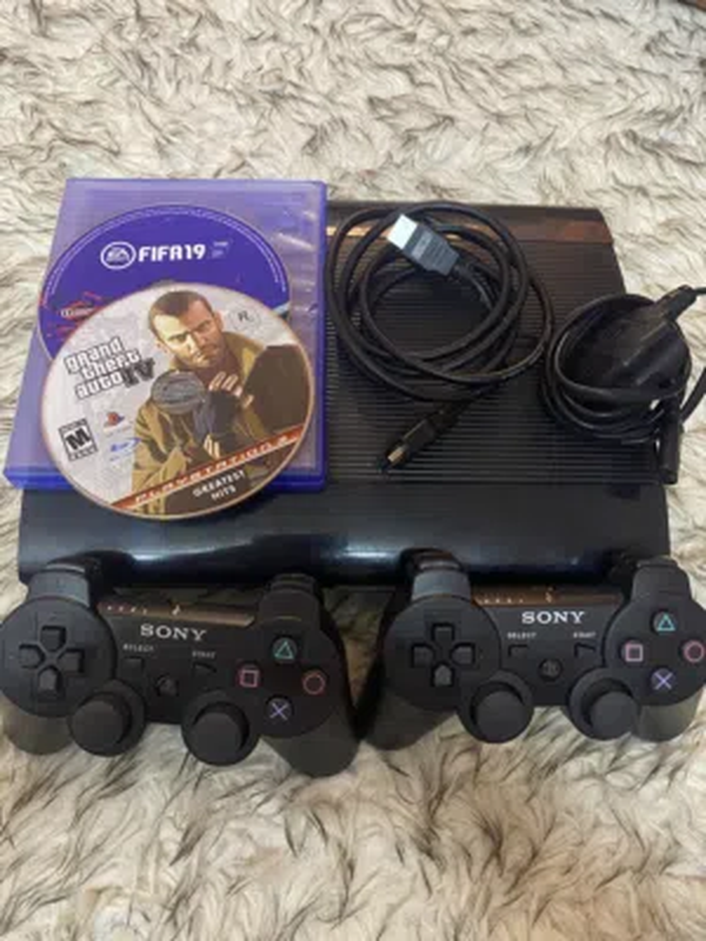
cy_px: 470
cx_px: 353
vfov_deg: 67.3
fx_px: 707
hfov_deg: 53.1
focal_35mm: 26
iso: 640
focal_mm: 4.25
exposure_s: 1/25
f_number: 1.8
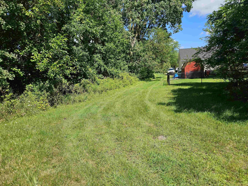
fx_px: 165
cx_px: 124
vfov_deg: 58.9
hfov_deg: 73.9
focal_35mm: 23
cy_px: 93
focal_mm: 6.3
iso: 10
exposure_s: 1/591
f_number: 1.7
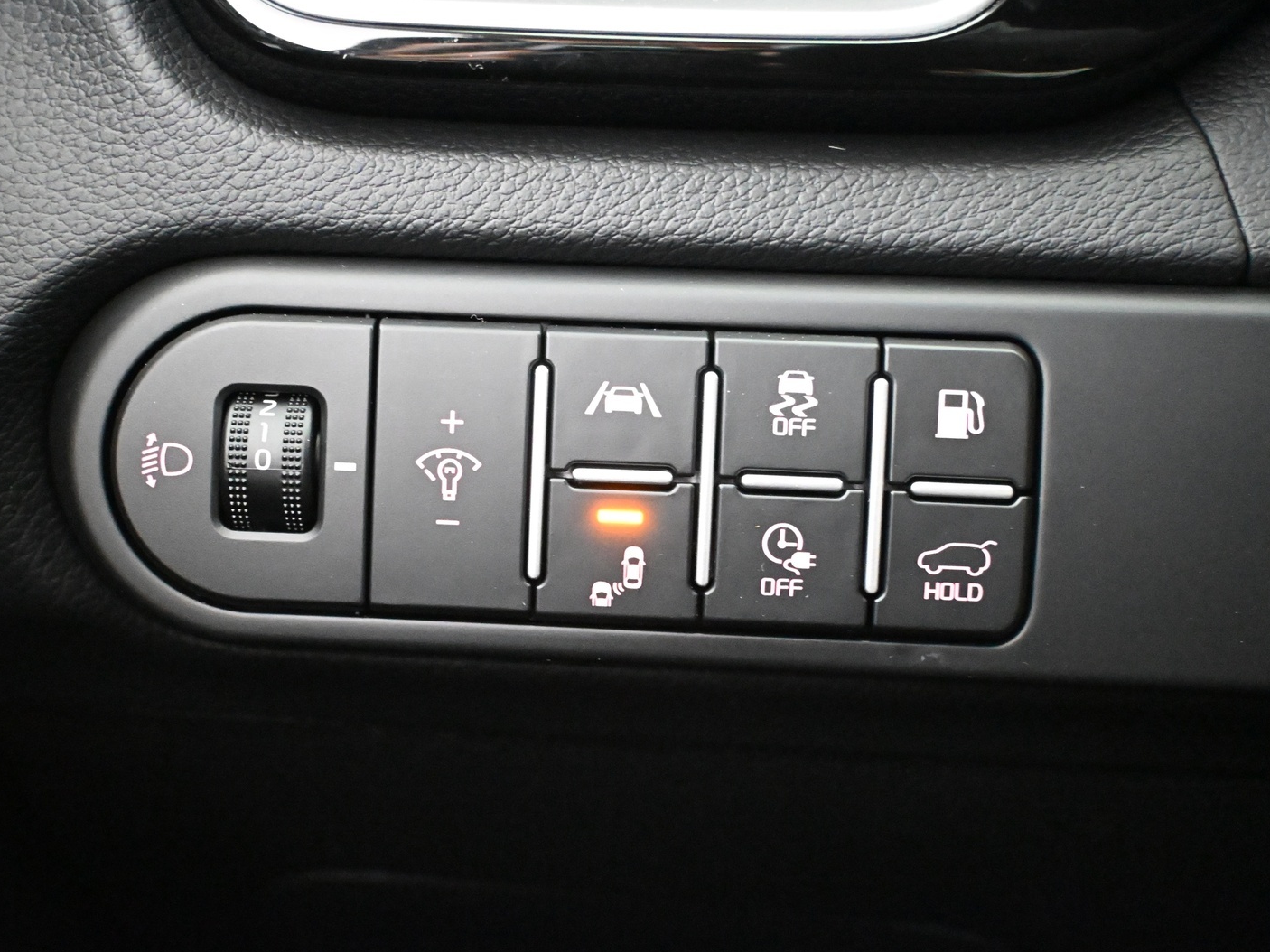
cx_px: 576
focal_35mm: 42
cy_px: 470
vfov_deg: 34.7
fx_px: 1524
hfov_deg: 45.2
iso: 12800
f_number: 4.2
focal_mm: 25
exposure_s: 1/15
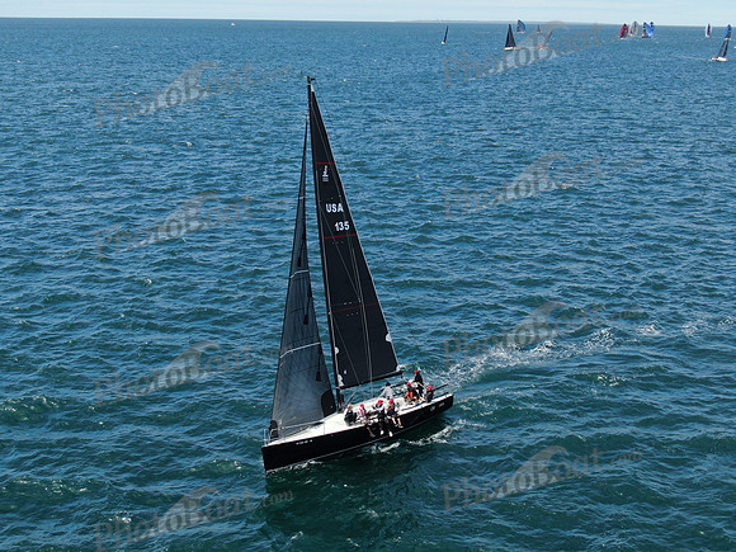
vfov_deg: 30.3
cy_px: 276
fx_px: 1021
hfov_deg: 39.7
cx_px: 368
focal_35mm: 48
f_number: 3.8
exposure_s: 1/500
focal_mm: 8.6
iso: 100
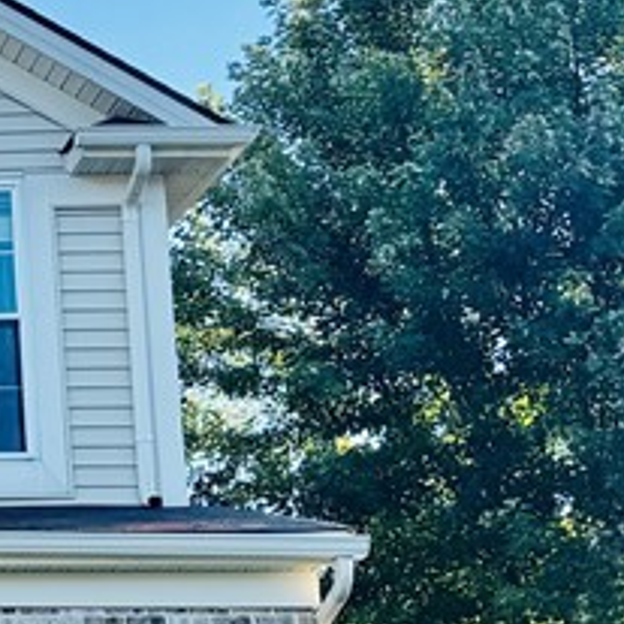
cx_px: -681
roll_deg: +0.2
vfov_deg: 16.4
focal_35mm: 105
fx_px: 2141
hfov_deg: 13.7
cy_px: 528
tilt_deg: +11.4
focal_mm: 6.76
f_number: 1.78
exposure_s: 1/1437
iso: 80
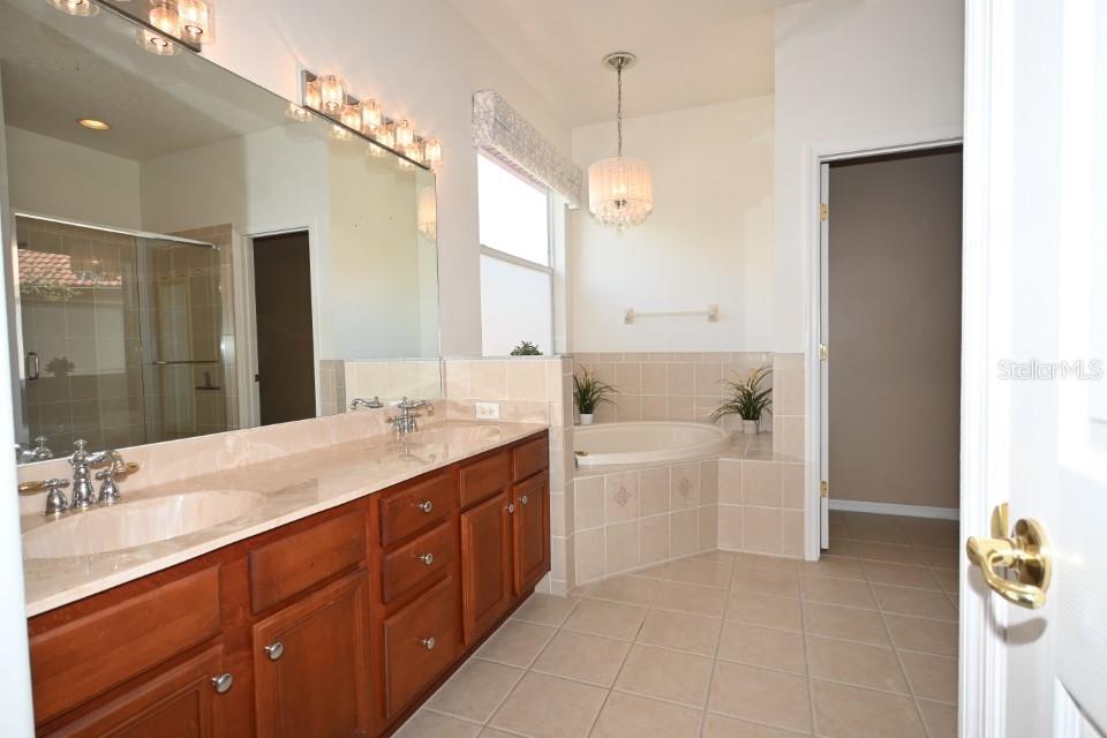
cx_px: 554
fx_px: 553
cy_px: 369
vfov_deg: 67.4
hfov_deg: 90.0
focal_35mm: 18
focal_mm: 12
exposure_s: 1/100
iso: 200
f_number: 5
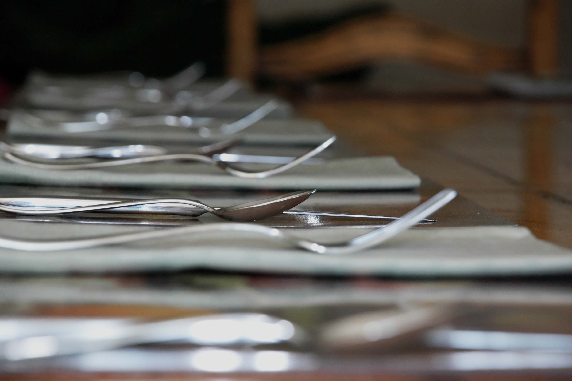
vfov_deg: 6.8
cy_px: 190
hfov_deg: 10.2
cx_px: 286
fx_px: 3215
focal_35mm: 202
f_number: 7.1
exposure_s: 1/60
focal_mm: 135
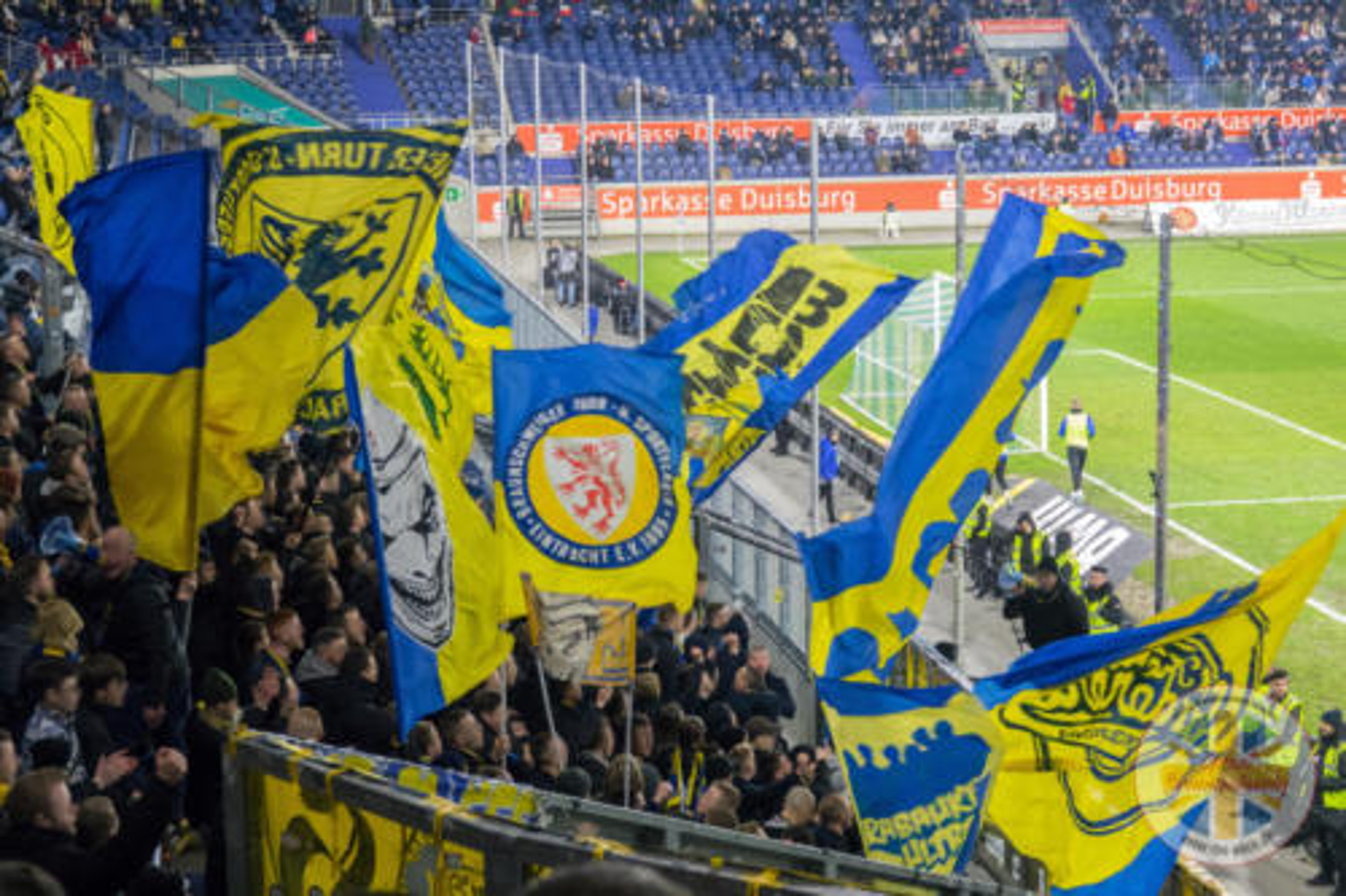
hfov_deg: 26.3
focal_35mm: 77
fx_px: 2878
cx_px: 673
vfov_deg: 17.7
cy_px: 448
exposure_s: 1/125
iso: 1250
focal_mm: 28.07
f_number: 3.5
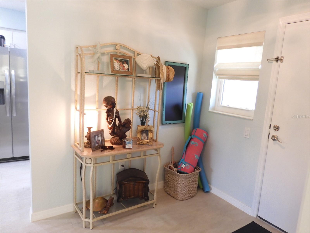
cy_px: 116
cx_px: 155
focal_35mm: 24
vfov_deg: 56.8
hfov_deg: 71.6
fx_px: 215
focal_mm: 4.3
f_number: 3.4
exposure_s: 1/25
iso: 400
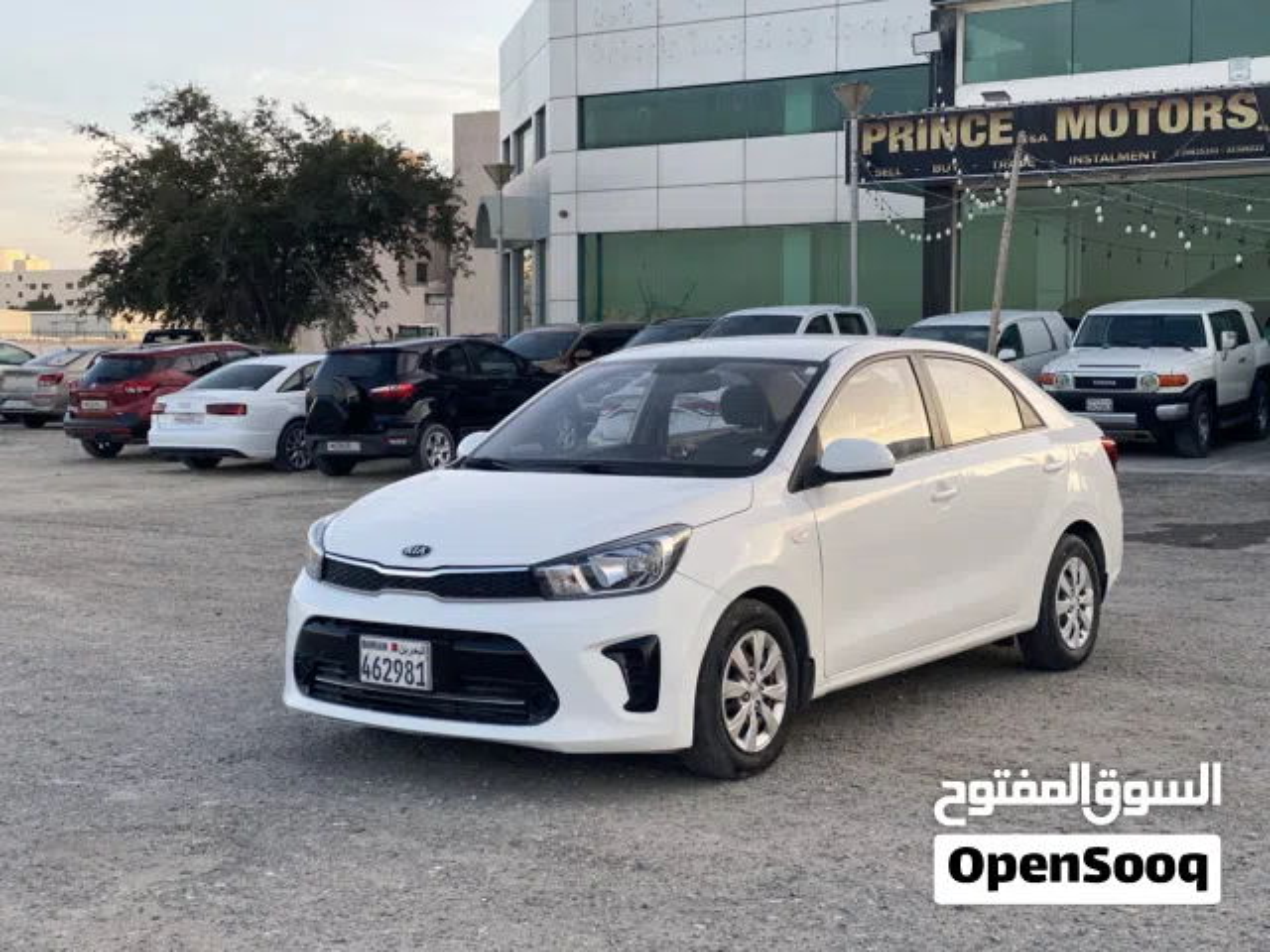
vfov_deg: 28.0
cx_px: 635
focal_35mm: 52
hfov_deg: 36.8
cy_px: 476
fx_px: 1908
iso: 20
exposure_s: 1/209
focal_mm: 6
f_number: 2
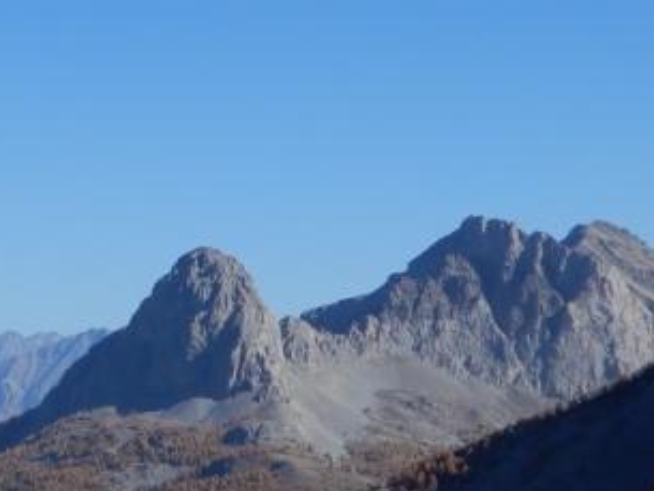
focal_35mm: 151
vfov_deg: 9.8
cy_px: 266
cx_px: -354
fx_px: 2854
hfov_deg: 12.4
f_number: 4
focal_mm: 8
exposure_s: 1/1000
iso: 80
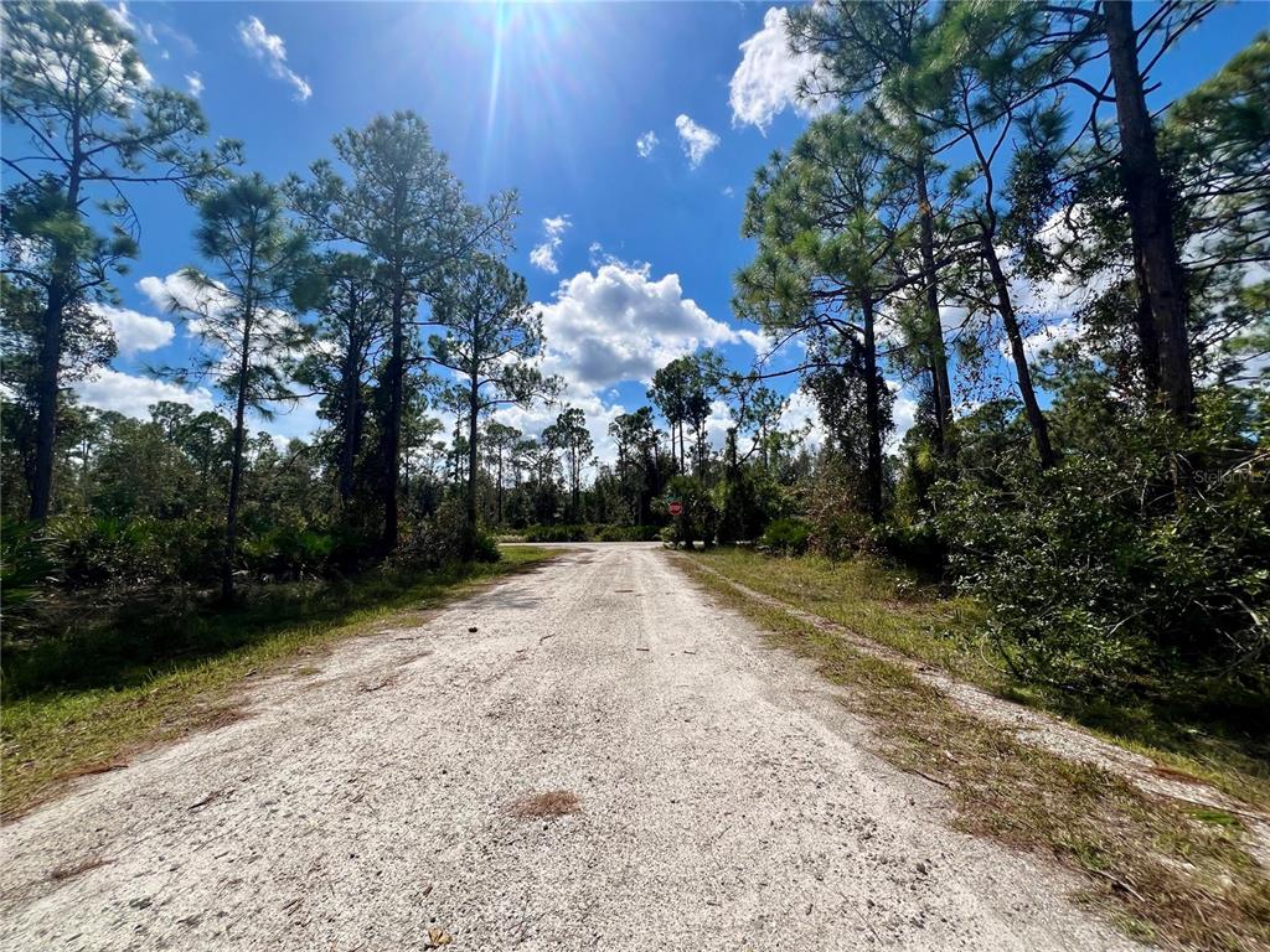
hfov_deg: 106.2
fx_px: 477
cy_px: 476
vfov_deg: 89.9
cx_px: 635
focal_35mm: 13
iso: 32
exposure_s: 1/3425
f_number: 1.8
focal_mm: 1.57
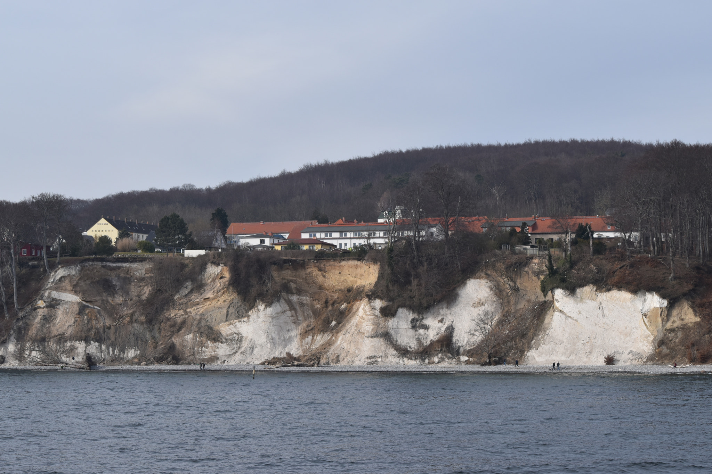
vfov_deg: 16.6
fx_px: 1631
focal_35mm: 82
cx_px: 356
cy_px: 237
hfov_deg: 24.6
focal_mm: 55
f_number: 10
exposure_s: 1/400
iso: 200
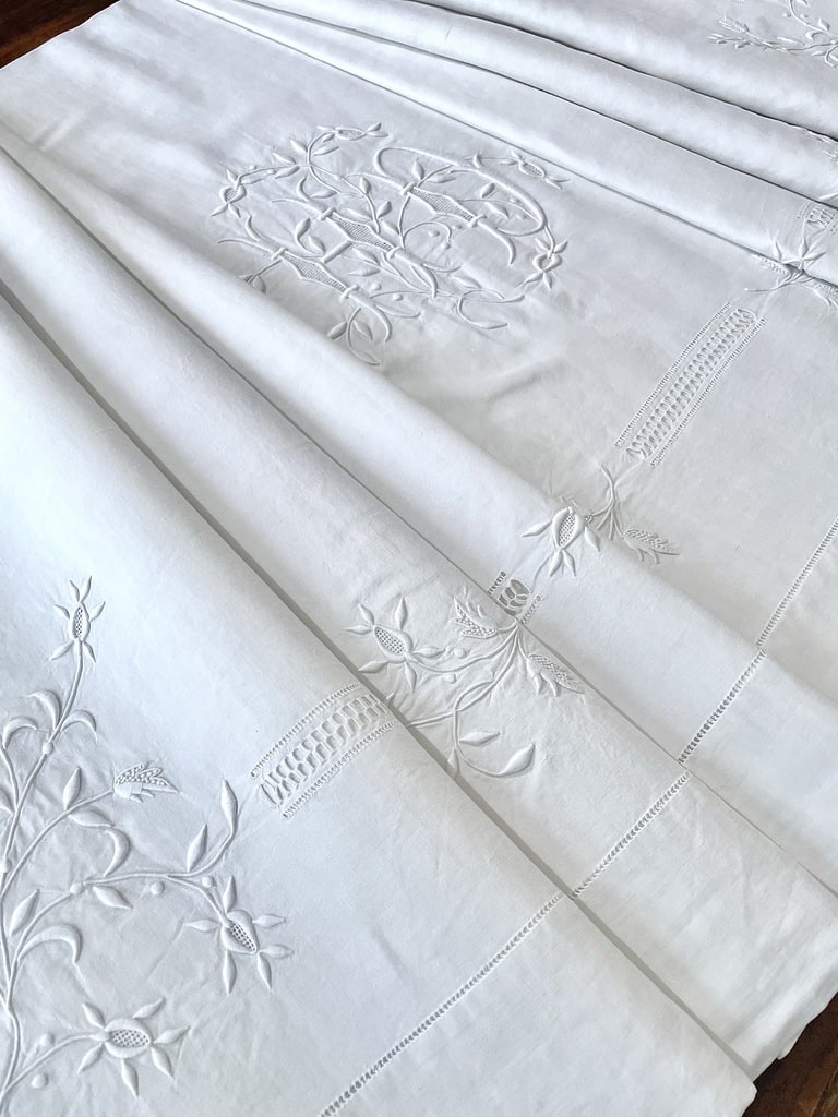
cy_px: 558
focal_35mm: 26
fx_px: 839
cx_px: 419
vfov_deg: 67.3
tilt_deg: -59.4
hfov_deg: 53.1
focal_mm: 4.2
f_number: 1.6
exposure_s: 1/110
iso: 125
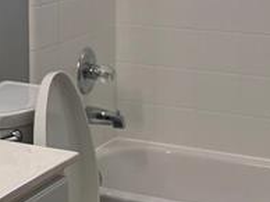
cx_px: -270
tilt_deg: -3.1
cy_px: -47
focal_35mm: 127
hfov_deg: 13.4
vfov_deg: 11.4
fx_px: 989
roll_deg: +1.9
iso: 125
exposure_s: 1/225
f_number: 1.78
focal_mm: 6.76
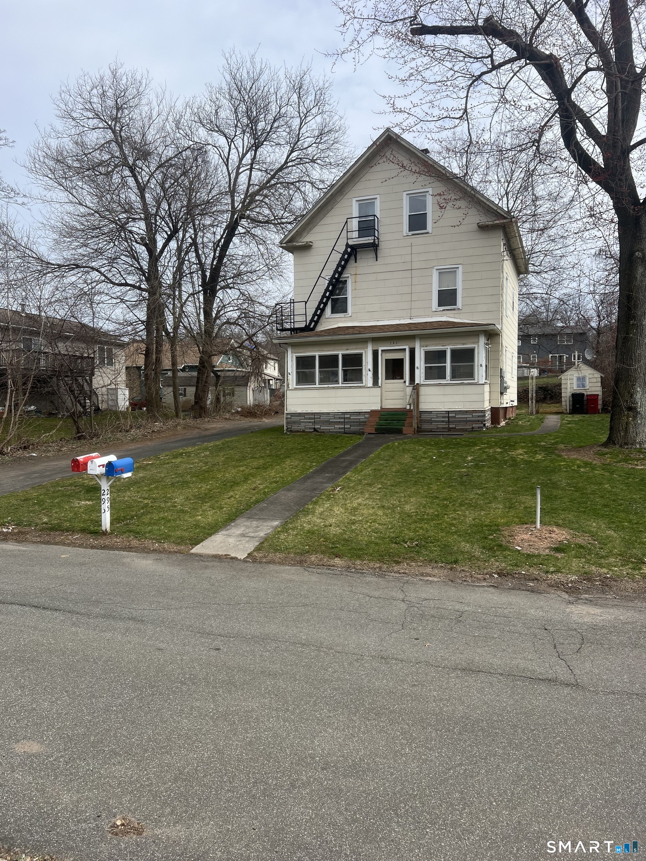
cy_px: 430
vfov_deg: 67.3
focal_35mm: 26
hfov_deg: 53.1
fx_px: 647
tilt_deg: -2.0
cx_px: 323
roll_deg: +0.8
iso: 50
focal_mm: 5.7
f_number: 1.5
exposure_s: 1/3356
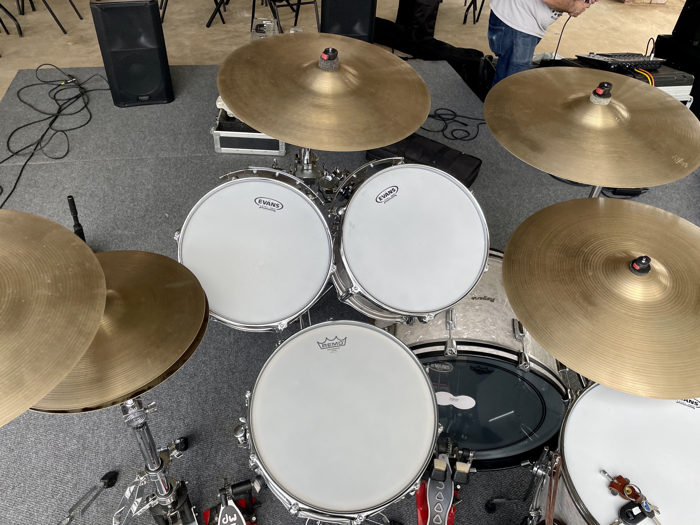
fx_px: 526
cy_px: 262
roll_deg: -5.1
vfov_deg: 53.1
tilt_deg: -42.8
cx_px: 350
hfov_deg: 67.3
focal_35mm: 26
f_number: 1.6
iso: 32
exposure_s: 1/271
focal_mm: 4.2
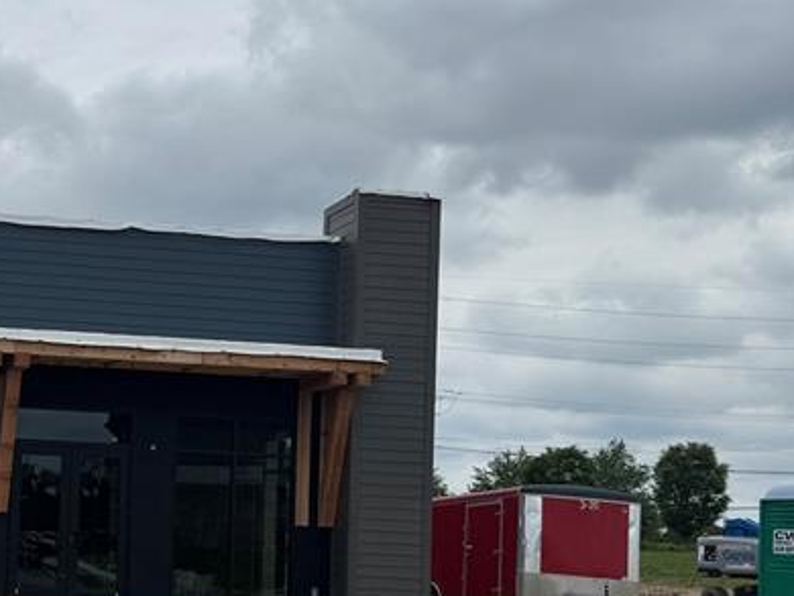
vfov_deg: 23.1
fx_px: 1446
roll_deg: -2.6
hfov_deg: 28.4
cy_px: 450
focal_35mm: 63
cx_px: -43
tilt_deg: +3.2
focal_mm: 6.76
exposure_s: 1/6410
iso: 80
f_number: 1.78
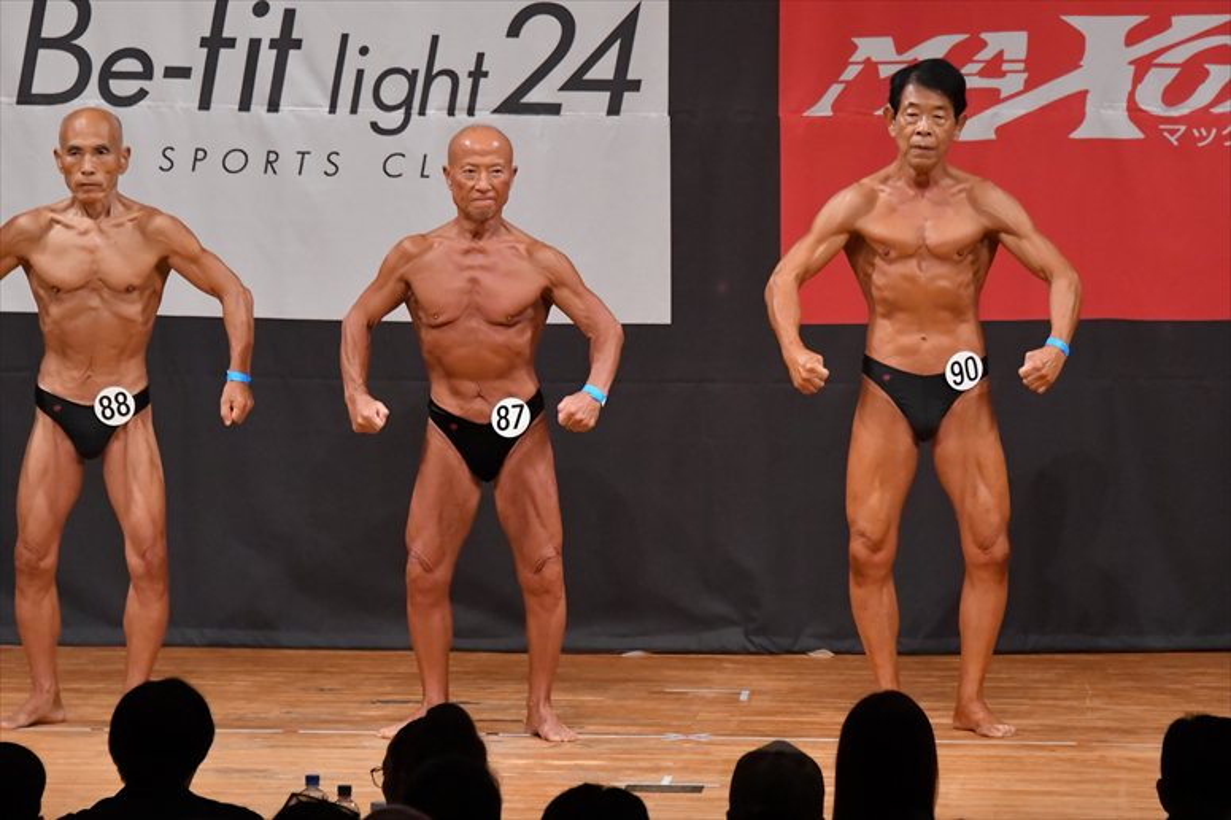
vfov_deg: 5.1
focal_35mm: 270
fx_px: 9228
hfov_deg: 7.6
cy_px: 410
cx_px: 616
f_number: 5.6
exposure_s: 1/400
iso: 6400
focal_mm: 180
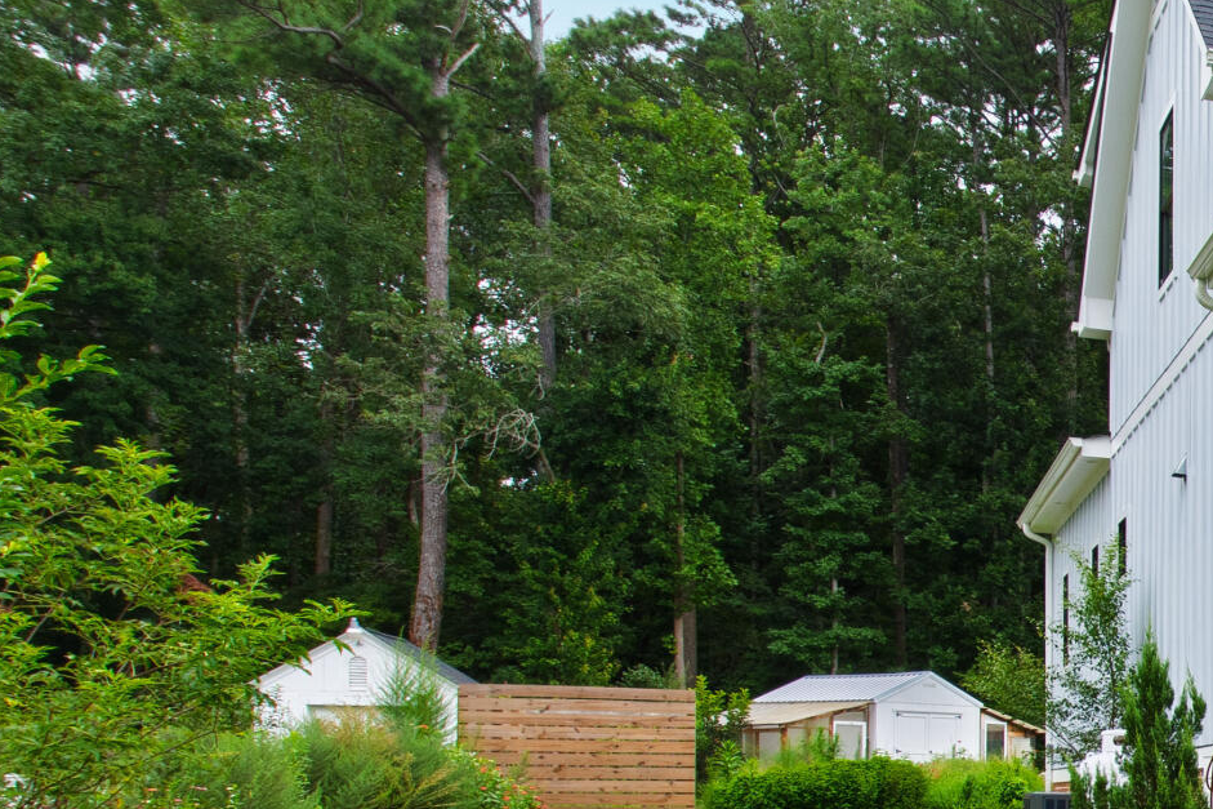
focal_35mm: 53
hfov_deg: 27.5
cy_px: 770
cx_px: 1772
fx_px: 1772
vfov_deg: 24.7
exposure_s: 1/160
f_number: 8
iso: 100
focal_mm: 11
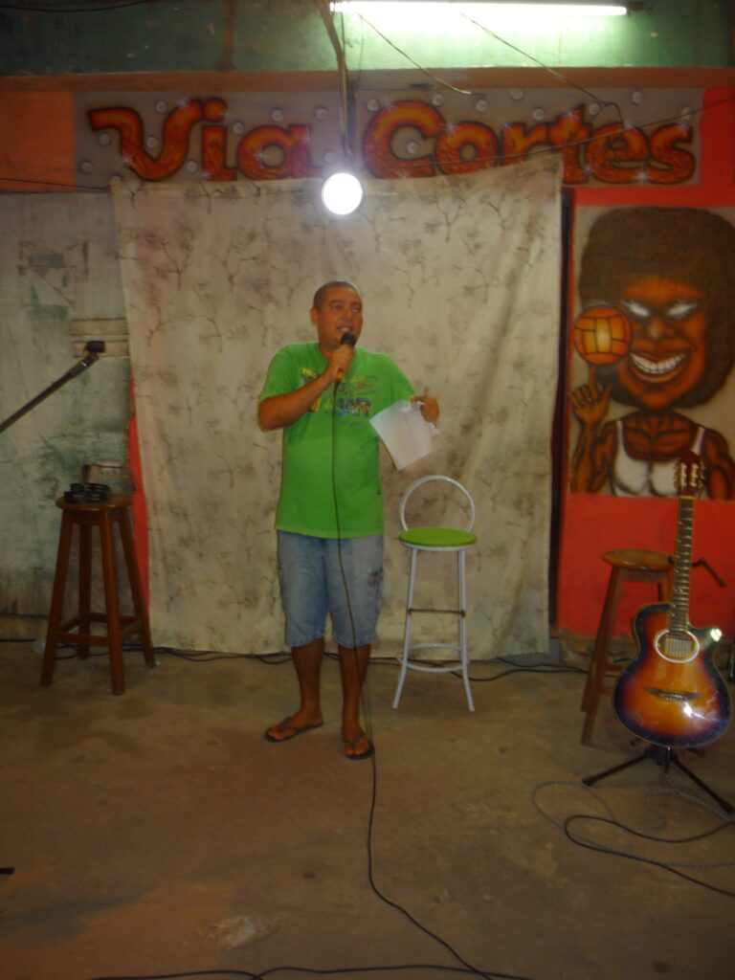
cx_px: 368
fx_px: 906
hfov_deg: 44.2
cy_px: 490
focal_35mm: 32
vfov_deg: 56.8
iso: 100
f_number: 3.3
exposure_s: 1/8
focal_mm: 5.2
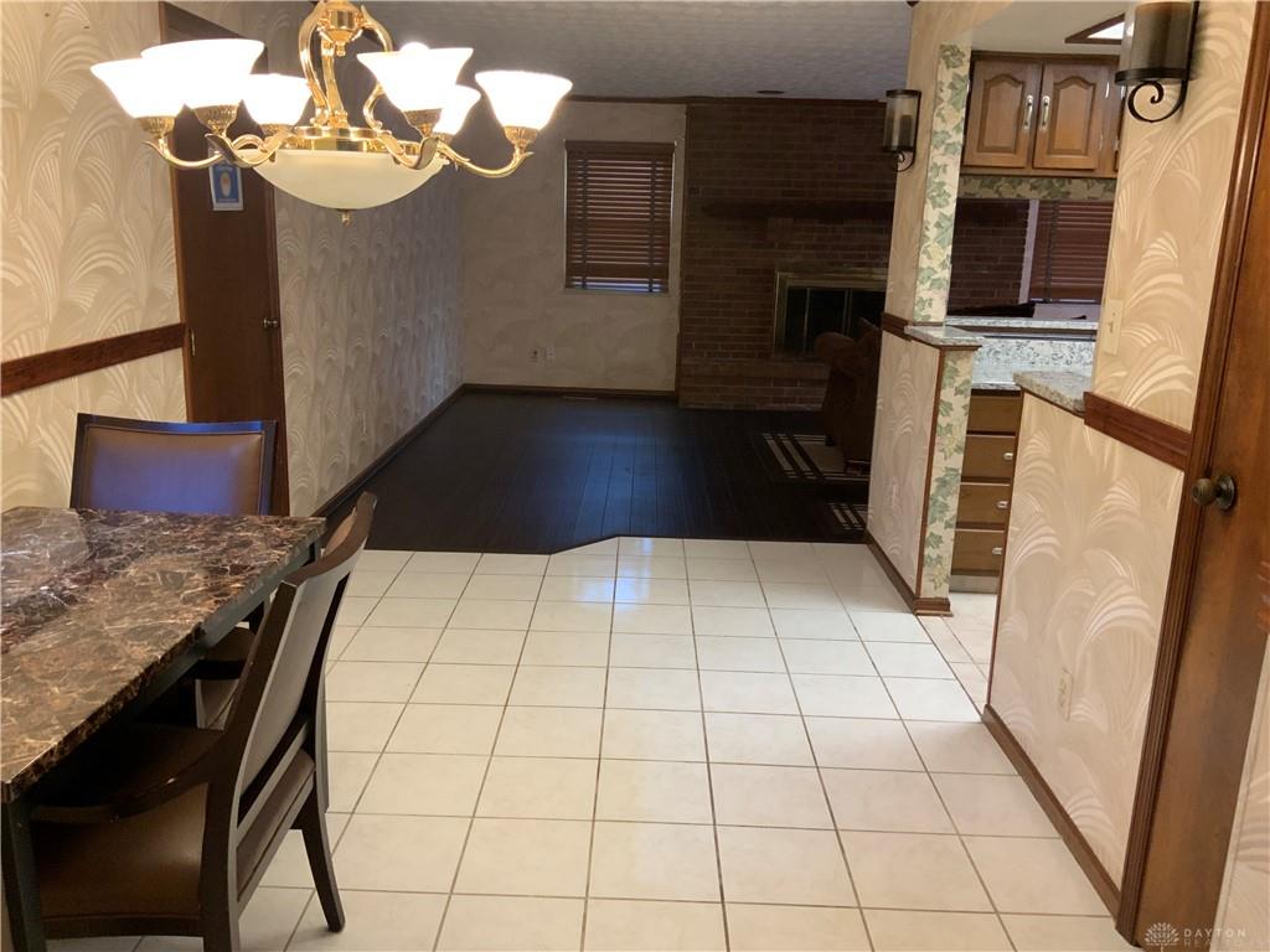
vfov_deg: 48.2
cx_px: 635
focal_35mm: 29
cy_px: 476
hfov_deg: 61.7
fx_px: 1064
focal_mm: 3
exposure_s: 1/60
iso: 160
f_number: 1.8
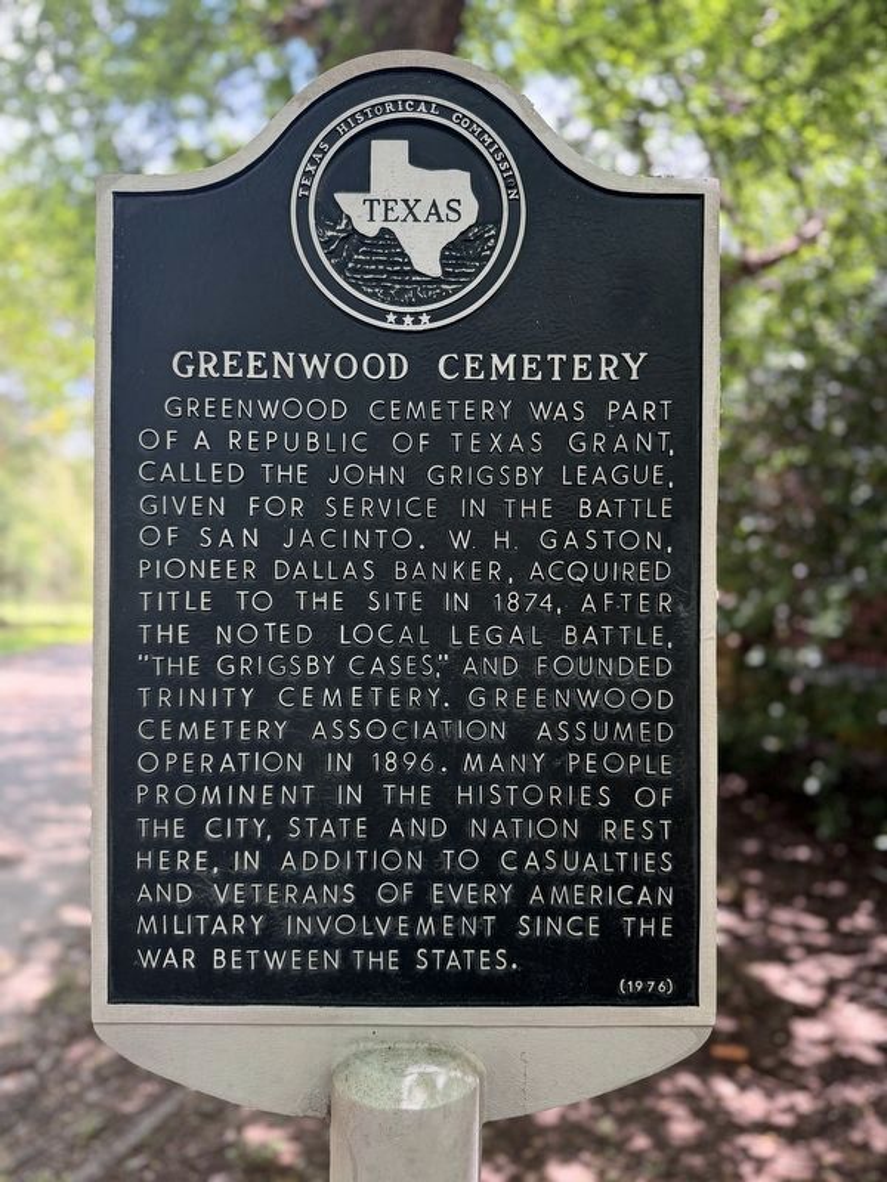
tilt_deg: +0.4
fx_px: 820
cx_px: 444
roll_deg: -2.0
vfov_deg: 71.6
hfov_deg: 56.8
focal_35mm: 24
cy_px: 591
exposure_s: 1/189
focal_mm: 6.76
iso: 200
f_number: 1.78
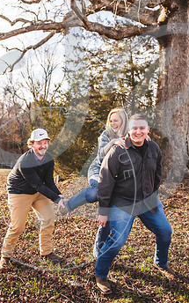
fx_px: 264
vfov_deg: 59.2
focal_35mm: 32
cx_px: 94
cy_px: 122
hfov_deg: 39.4
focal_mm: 24
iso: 100
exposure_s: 1/500
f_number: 2.8
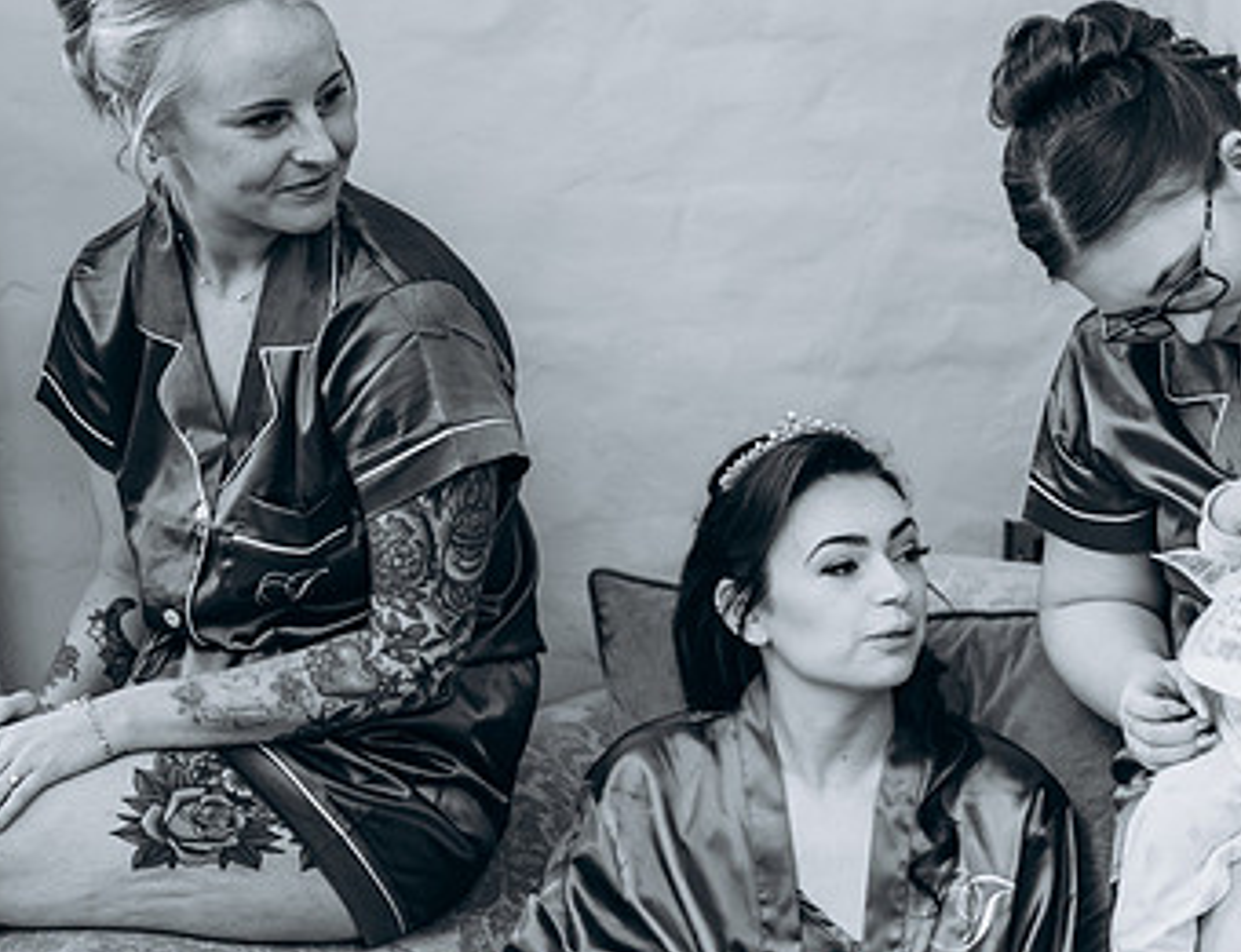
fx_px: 3109
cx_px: 1264
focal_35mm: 86
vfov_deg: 17.4
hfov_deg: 21.7
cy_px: 619
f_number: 2.8
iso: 1000
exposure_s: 1/80
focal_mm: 35
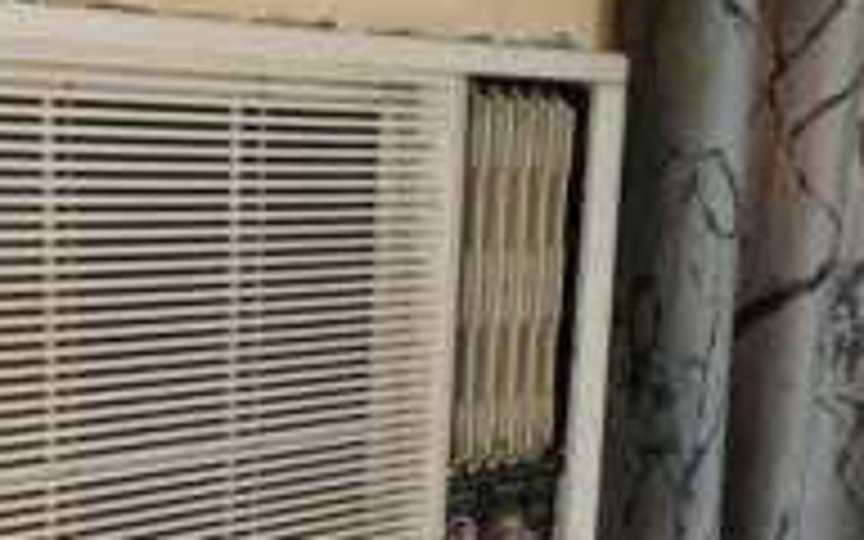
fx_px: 1248
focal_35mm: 53
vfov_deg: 24.2
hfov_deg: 37.6
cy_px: 382
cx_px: 256
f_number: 1.75
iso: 2150
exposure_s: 1/25
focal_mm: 5.25
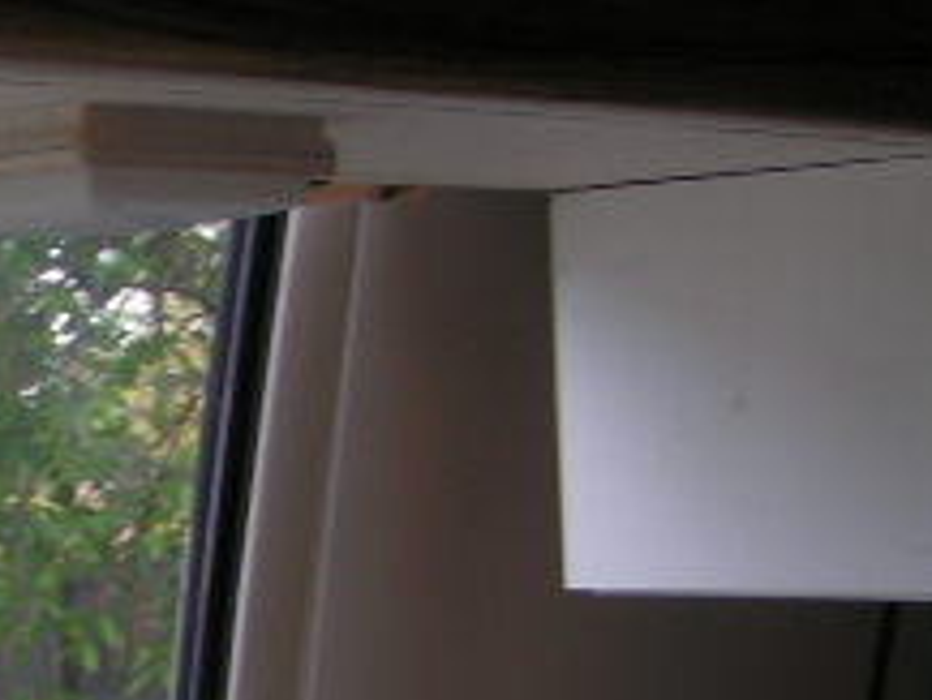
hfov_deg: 16.8
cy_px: 494
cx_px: -176
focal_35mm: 112
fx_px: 3017
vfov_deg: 13.2
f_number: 2.8
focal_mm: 5.8
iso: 50
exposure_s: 1/60
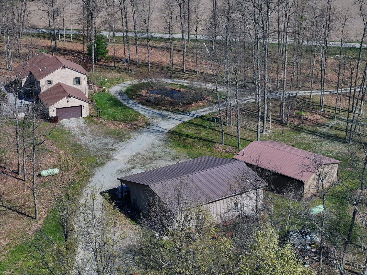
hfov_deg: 27.8
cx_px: 184
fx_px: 742
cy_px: 138
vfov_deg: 21.0
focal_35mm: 70
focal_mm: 19.35
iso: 200
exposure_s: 1/3200
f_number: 2.8
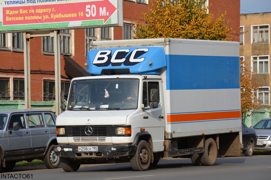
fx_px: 1015
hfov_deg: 15.2
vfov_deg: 10.1
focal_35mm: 135
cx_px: 136
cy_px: 90
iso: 400
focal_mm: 90
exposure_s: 1/1600
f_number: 5.6
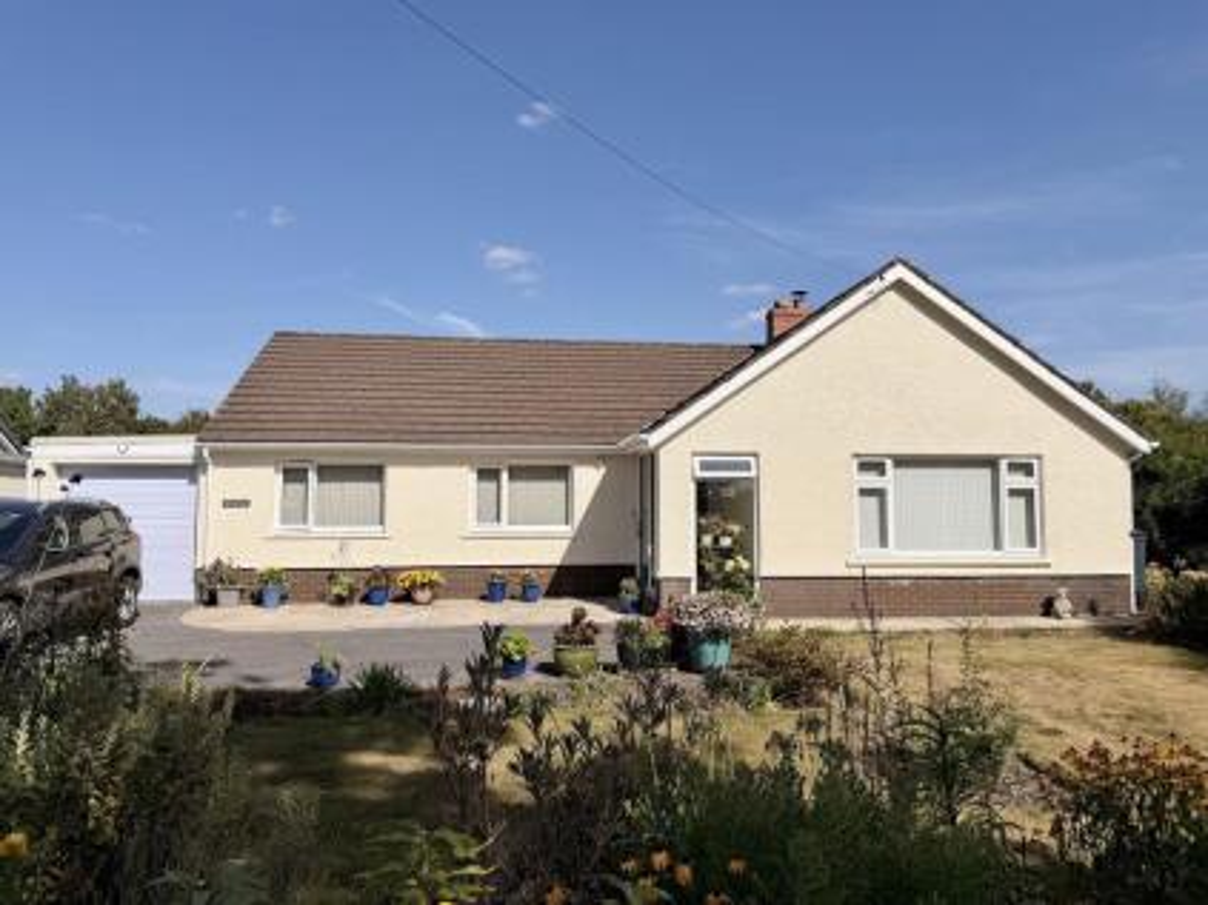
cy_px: 452
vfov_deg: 56.8
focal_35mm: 24
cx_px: 604
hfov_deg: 71.6
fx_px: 837
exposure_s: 1/10309
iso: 80
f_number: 1.78
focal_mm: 6.76
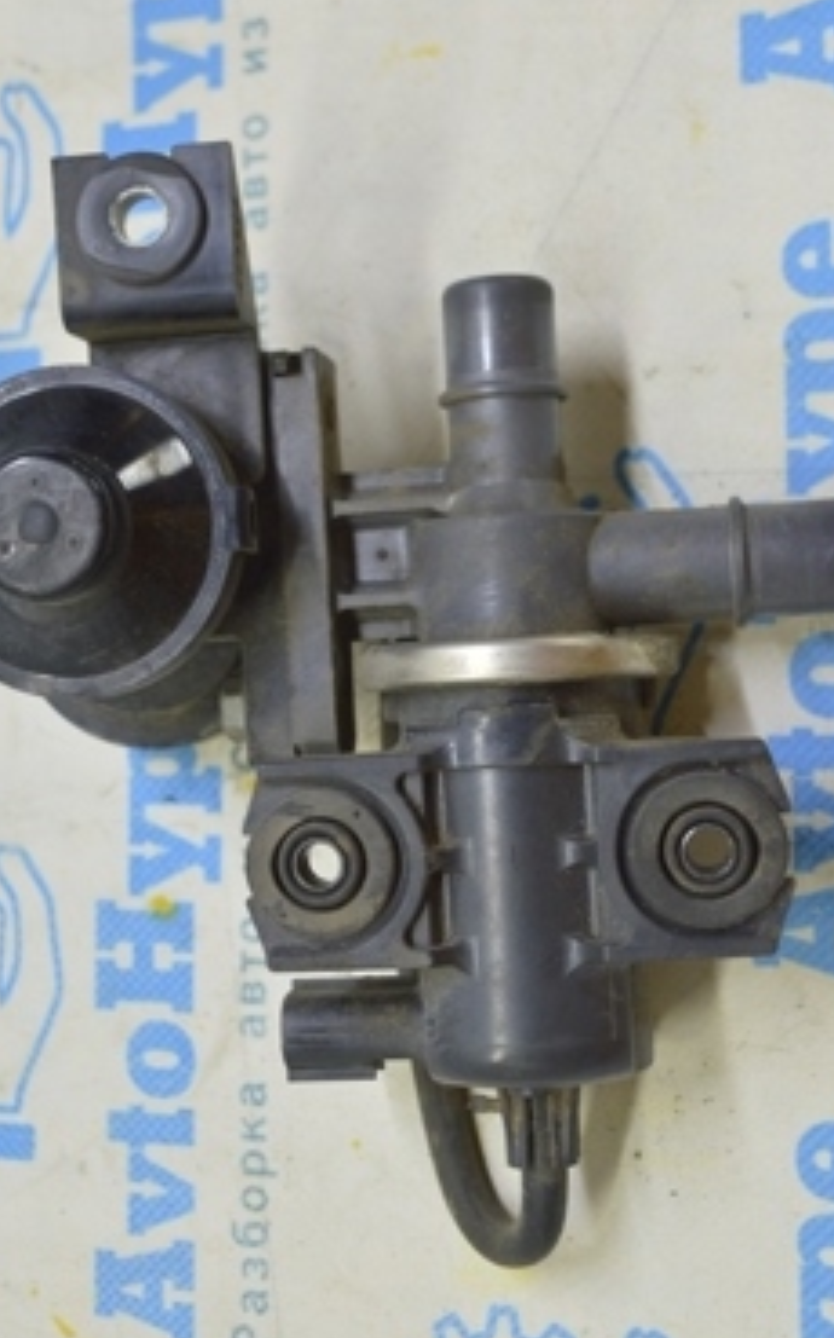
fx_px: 2101
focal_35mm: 58
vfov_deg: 35.3
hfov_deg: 22.4
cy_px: 667
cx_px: 401
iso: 400
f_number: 5.6
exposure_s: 1/25
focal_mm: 29
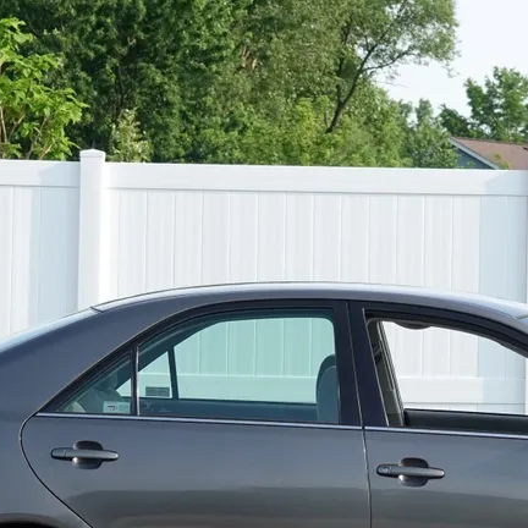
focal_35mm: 239
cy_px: 397
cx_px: 390
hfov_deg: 7.3
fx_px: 4124
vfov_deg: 7.3
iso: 100
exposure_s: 1/320
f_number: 4
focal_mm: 36.72
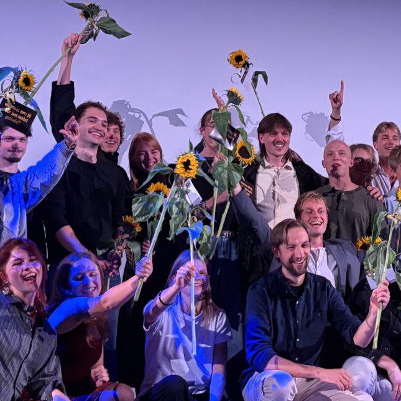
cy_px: 209
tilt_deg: +3.9
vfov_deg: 23.7
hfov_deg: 23.2
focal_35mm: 73
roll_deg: +1.3
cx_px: 346
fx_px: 957
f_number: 1.6
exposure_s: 1/48
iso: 400
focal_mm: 5.96
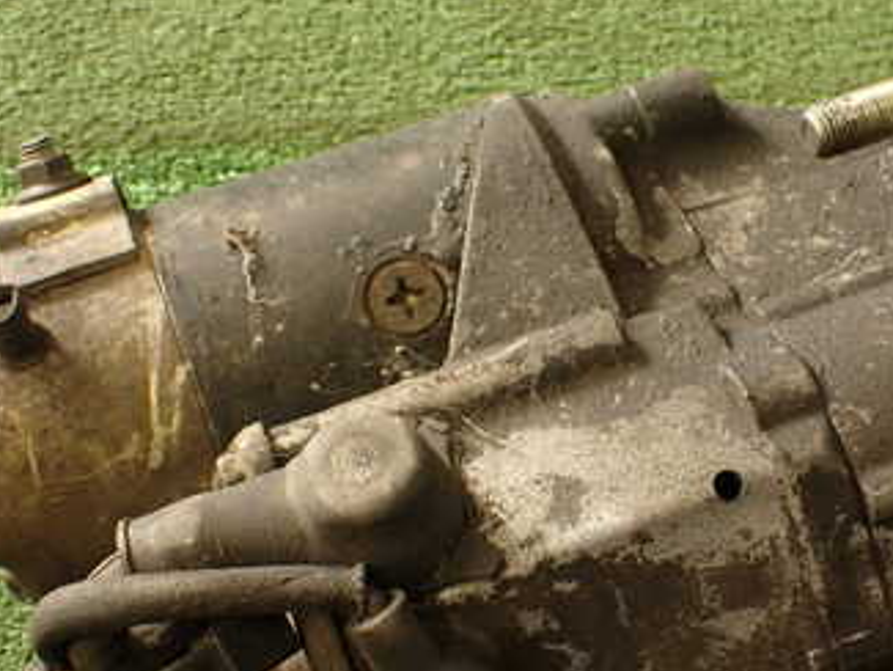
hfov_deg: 32.5
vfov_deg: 24.8
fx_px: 1523
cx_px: 583
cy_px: 388
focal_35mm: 59
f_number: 2.4
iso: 200
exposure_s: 1/50
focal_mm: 5.79
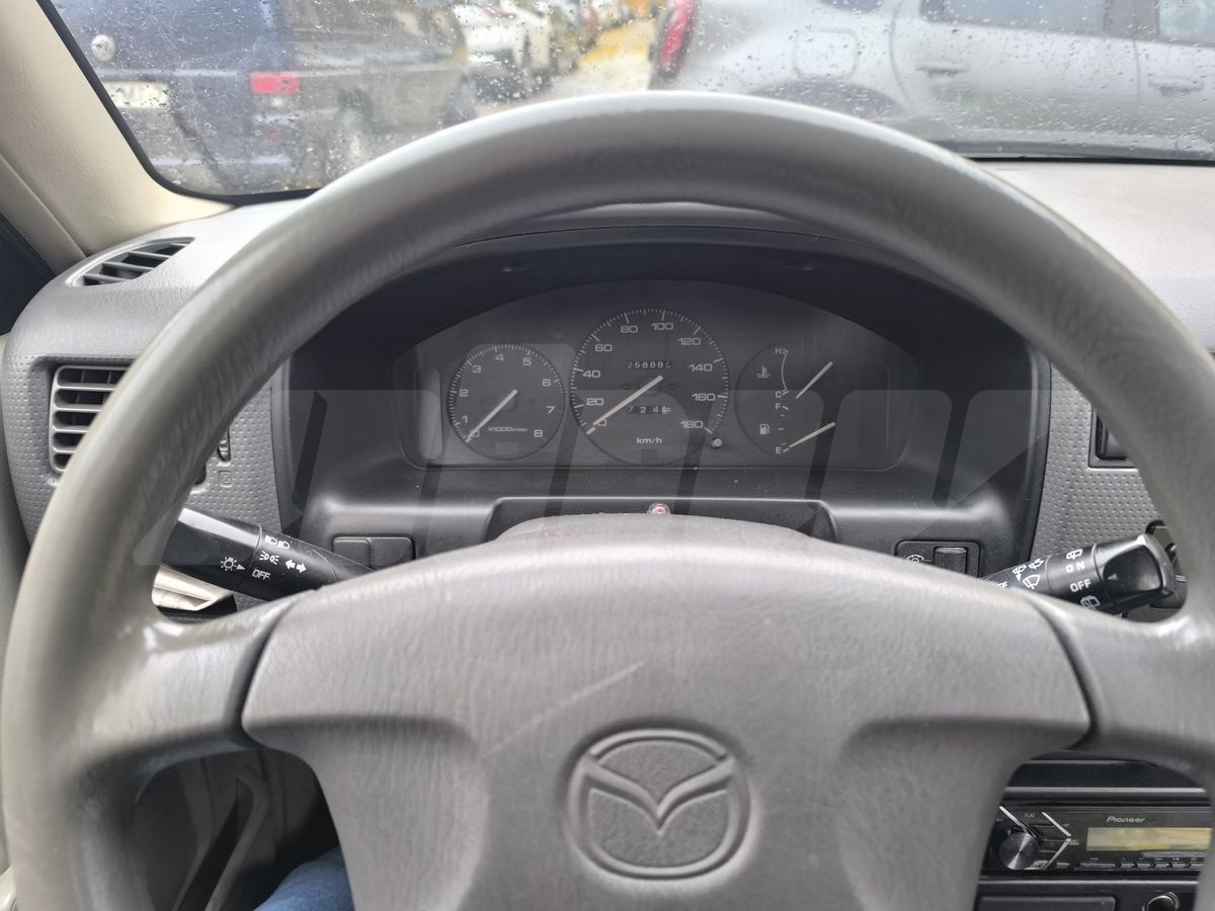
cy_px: 456
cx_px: 608
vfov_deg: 58.9
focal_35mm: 23
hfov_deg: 73.9
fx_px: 807
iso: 500
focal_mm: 6.14
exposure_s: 1/50
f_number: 1.65
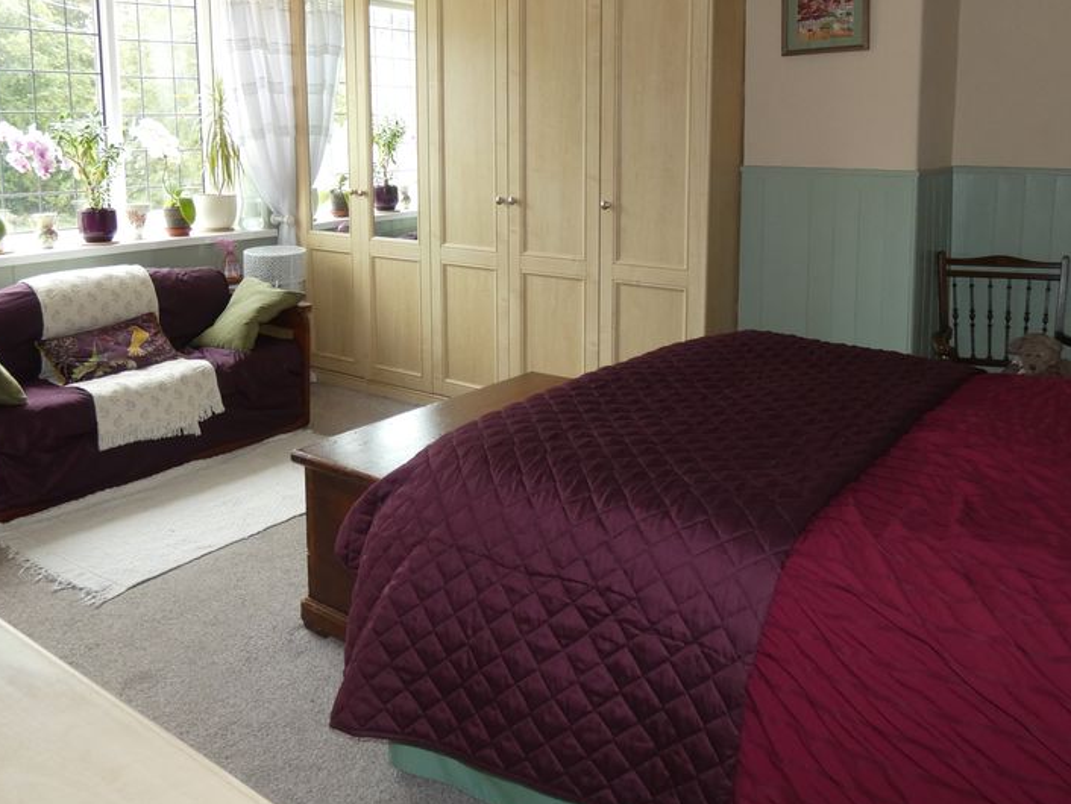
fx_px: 898
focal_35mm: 29
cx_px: 539
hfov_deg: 61.6
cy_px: 240
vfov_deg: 47.1
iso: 125
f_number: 2.8
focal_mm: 3.6
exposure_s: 1/60
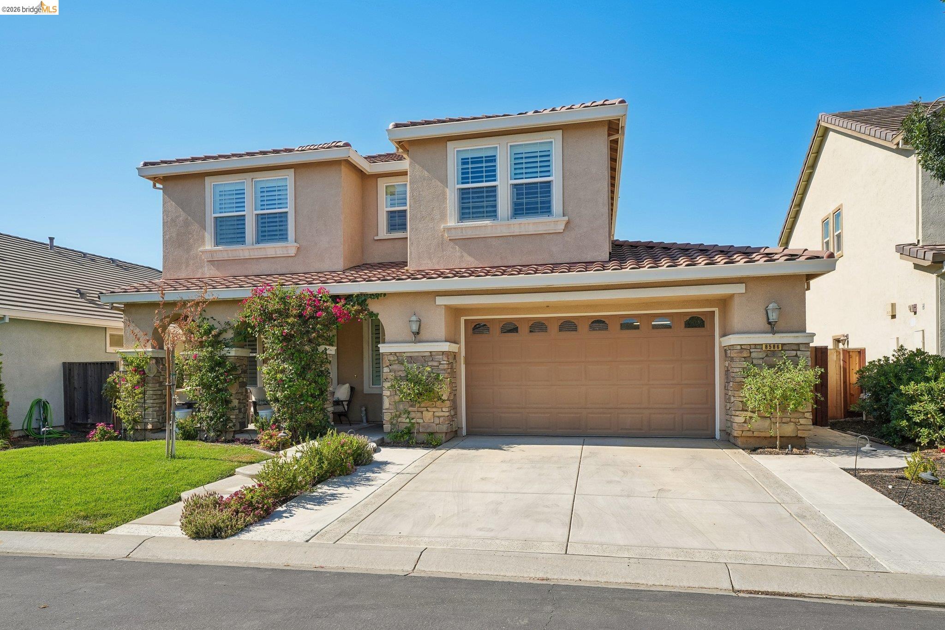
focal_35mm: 22
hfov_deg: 79.9
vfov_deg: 58.3
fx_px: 564
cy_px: 315
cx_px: 472
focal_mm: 21.5
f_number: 10
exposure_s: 1/320
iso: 500
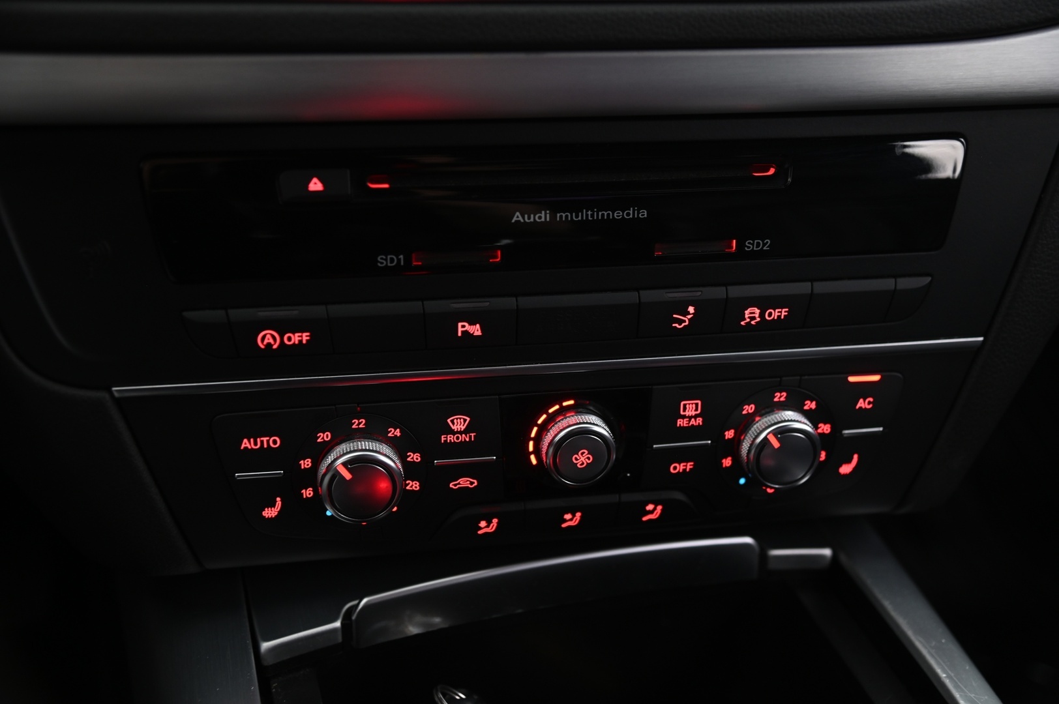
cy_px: 352
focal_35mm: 46
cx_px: 530
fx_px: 1352
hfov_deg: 42.8
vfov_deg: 29.2
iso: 1000
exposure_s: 1/8
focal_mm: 46
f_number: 4
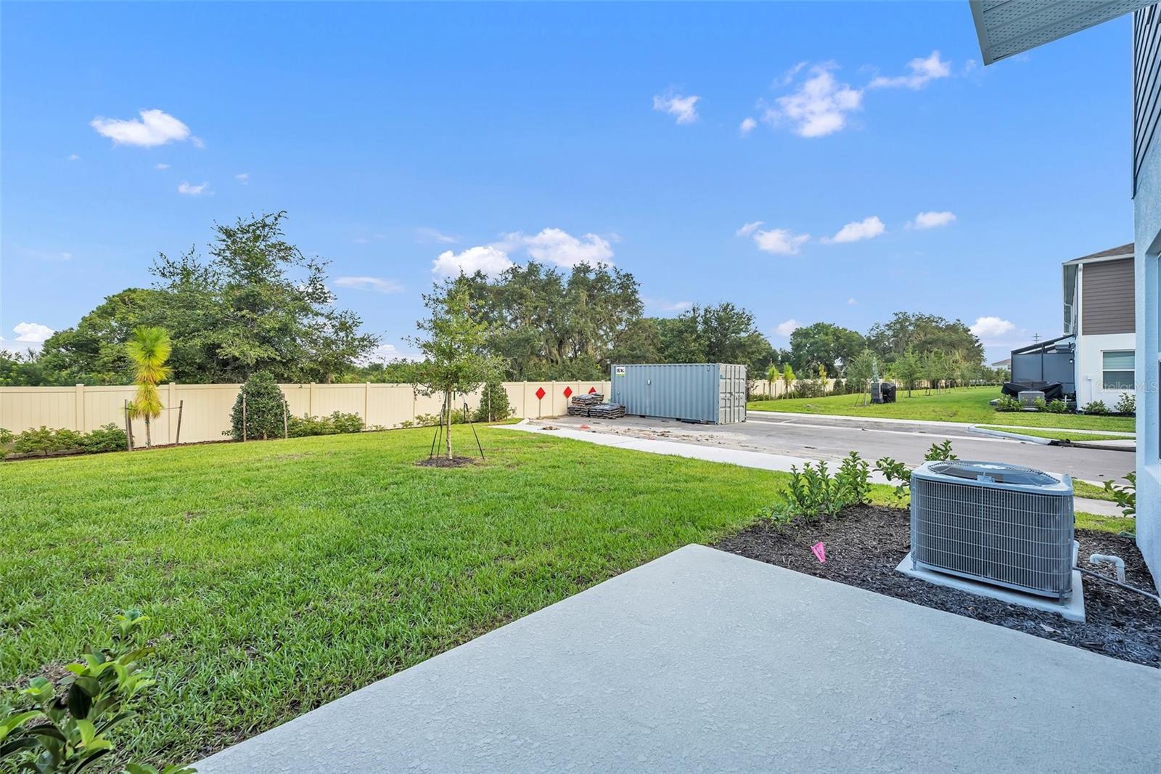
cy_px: 387
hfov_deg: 104.3
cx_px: 580
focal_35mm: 14
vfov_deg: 81.2
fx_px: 451
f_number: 8
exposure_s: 1/200
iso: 400
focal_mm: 14
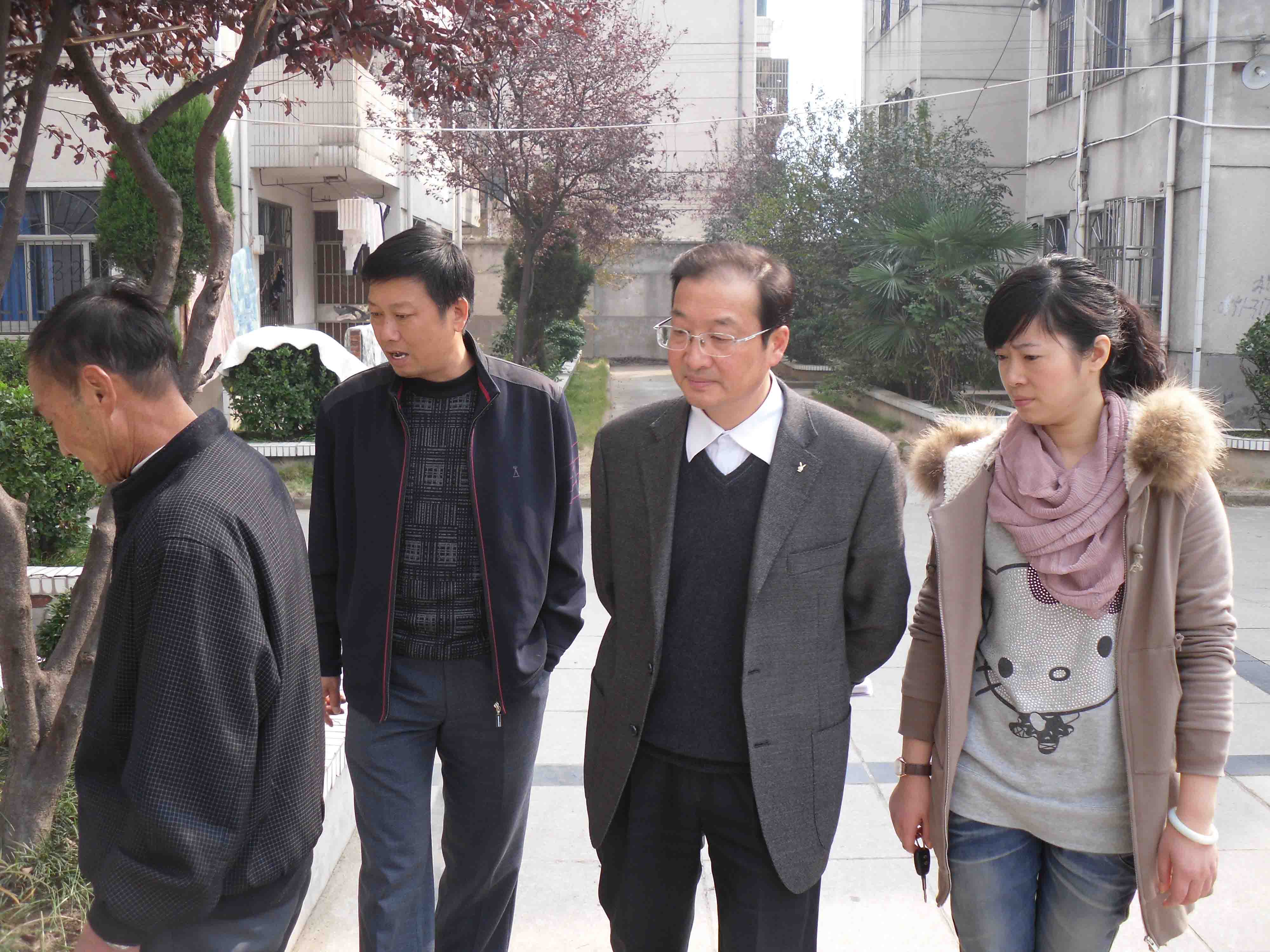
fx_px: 1284
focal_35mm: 35
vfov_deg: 40.7
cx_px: 635
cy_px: 476
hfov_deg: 52.6
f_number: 3
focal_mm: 6.3
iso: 80
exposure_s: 1/215
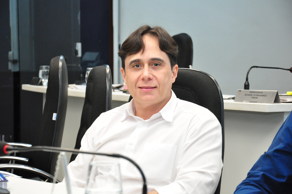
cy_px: 97
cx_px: 146
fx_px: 851
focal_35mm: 105
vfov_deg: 13.0
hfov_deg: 19.5
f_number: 5.3
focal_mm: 70
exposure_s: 1/80
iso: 1600
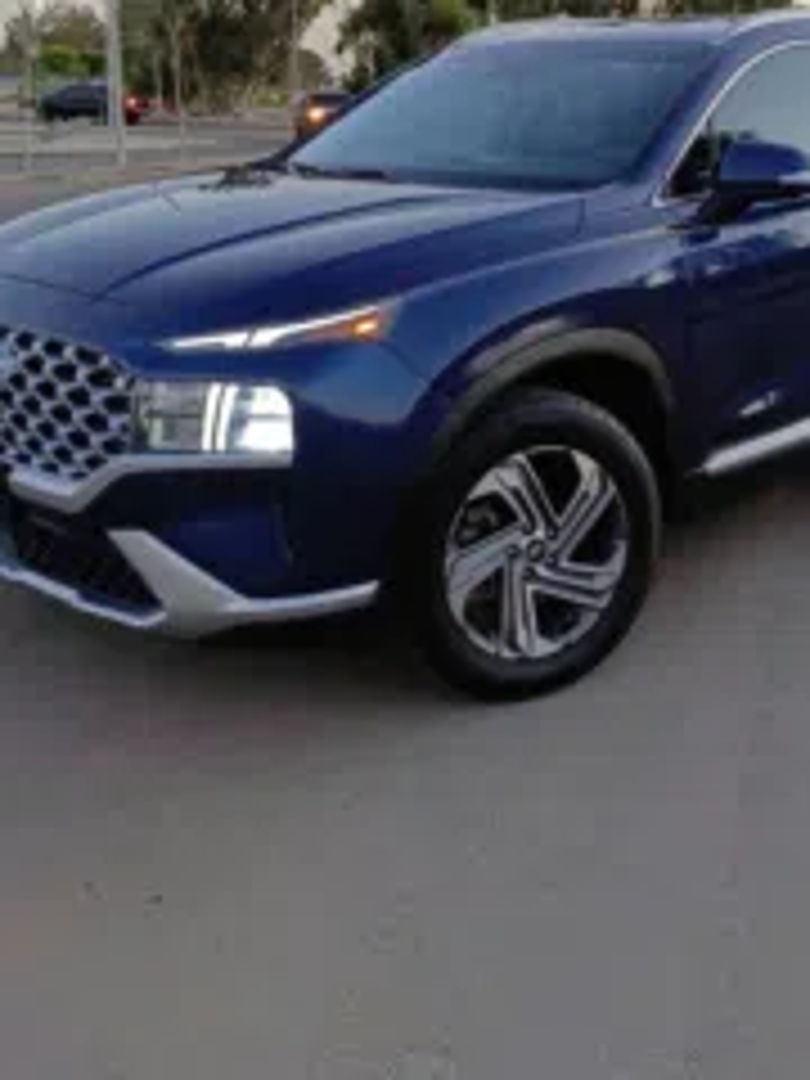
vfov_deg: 45.2
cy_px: 270
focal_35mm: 40
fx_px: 1248
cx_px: 531
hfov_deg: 35.7
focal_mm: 5.25
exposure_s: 1/99.9
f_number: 1.7
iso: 116
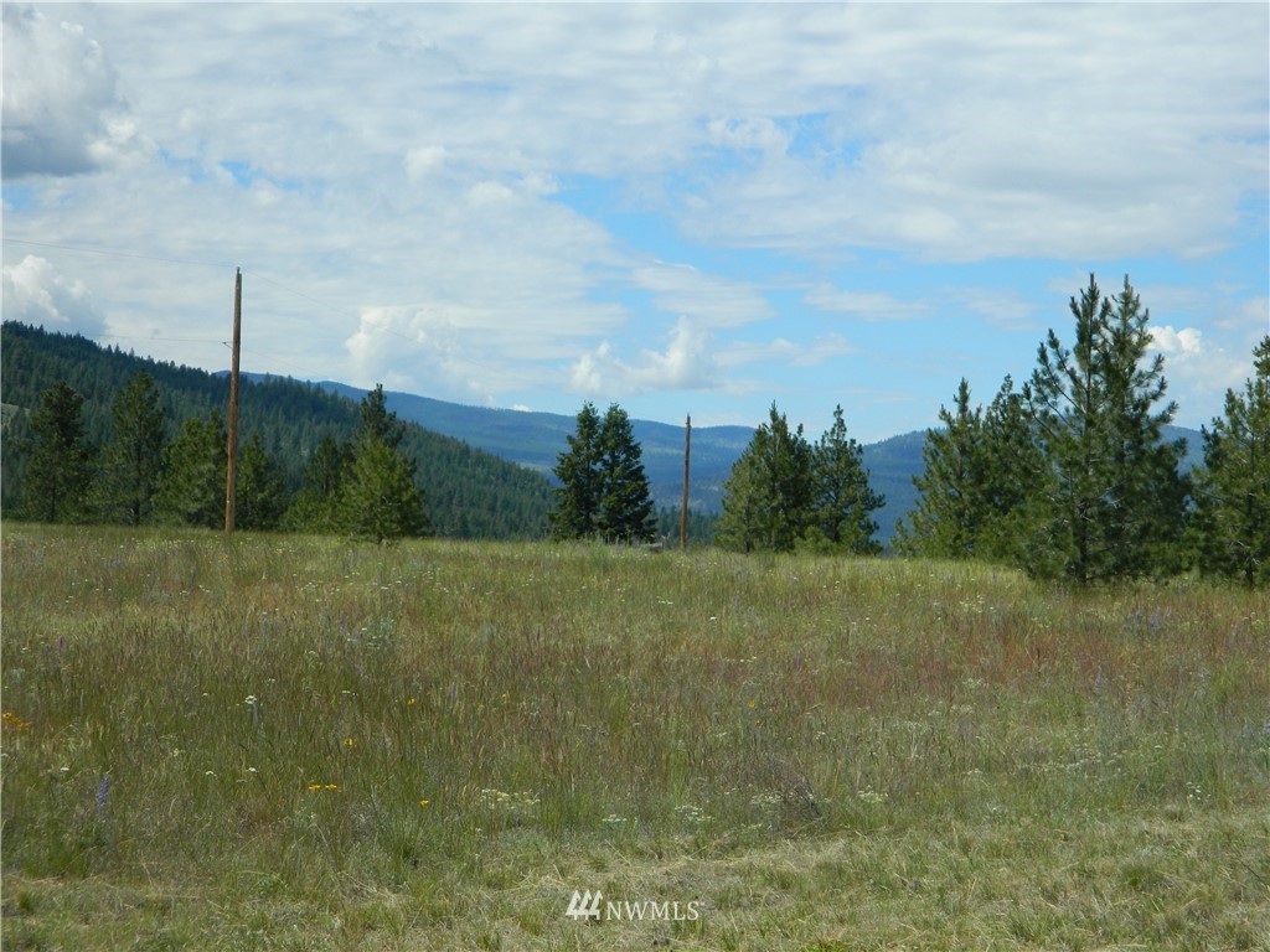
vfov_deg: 17.6
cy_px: 476
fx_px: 3082
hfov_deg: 23.3
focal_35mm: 84
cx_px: 635
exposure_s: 1/800
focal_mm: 15.1
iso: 80
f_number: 4.2
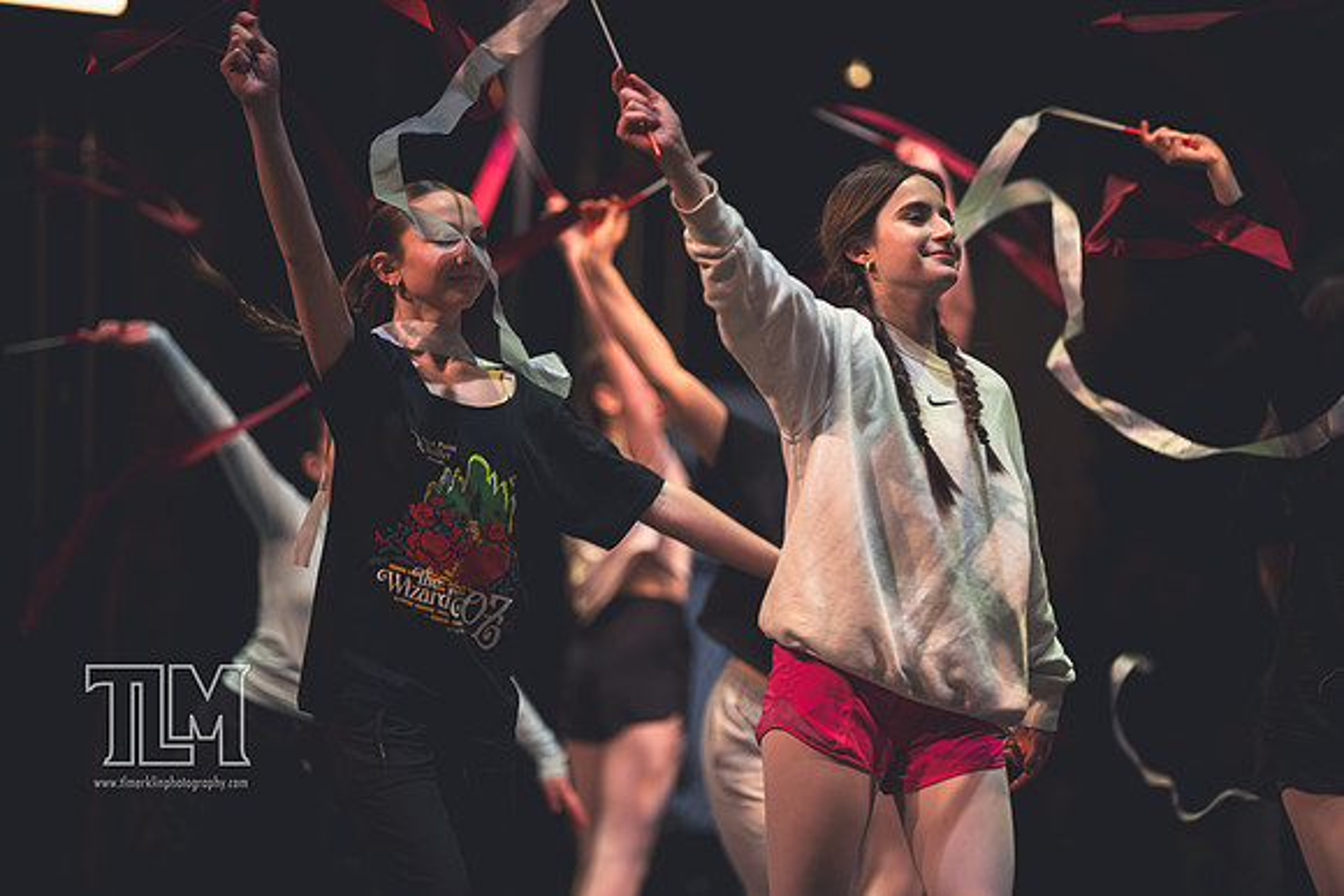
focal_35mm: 175
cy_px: 448
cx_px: 672
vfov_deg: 7.9
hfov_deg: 11.7
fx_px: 6535
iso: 1100
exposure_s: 1/250
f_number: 2.8
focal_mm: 175
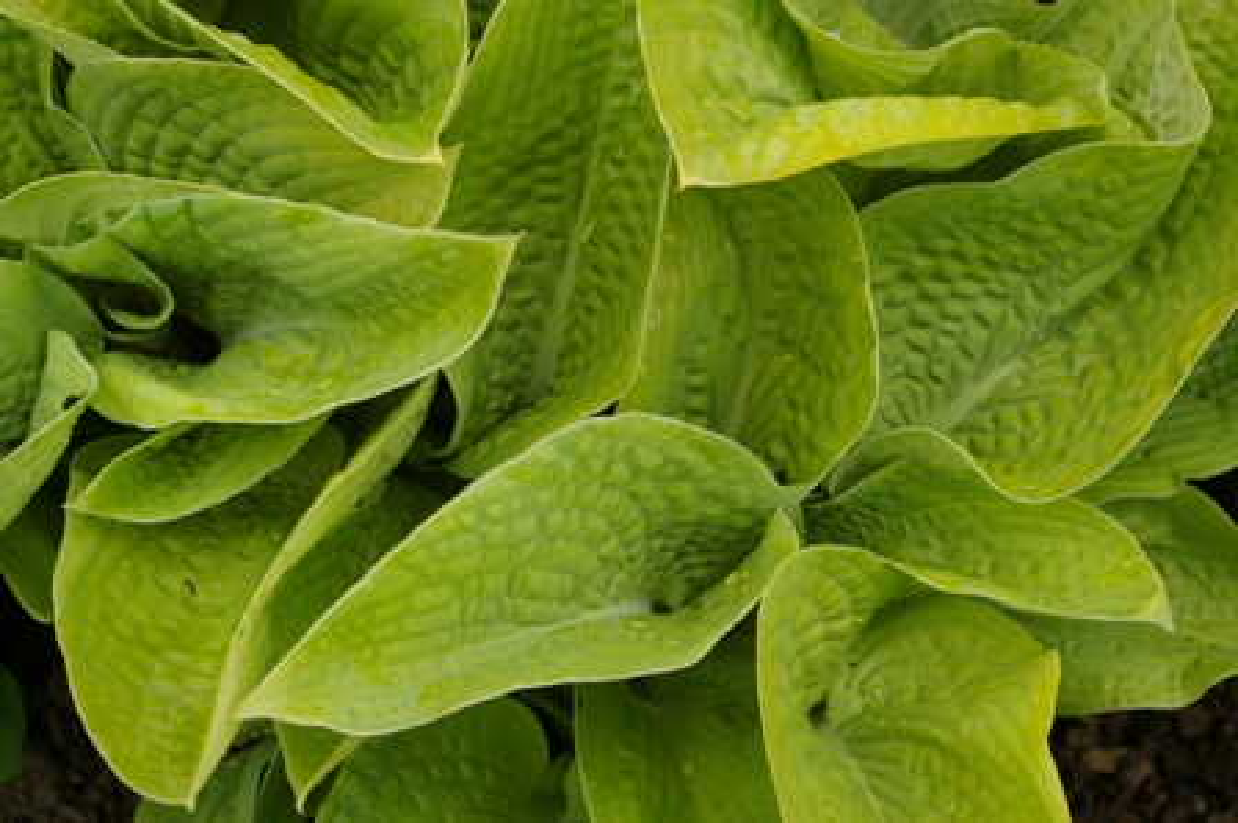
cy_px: 412
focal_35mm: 68
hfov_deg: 29.9
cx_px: 619
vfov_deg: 20.1
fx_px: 2319
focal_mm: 45
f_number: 6.7
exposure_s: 1/90
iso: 400
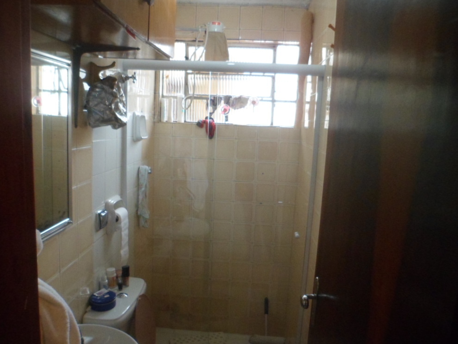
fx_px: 357
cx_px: 222
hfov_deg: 65.3
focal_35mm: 27
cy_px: 175
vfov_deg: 51.4
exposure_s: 1/45
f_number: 3.3
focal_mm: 4.9
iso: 400
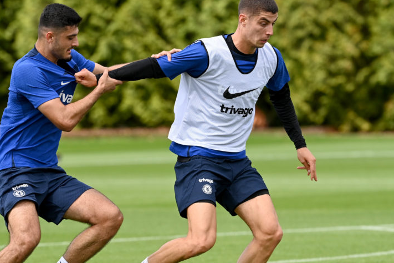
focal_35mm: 576
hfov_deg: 3.6
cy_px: 164
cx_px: 152
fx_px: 6304
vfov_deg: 2.4
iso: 800
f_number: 6.3
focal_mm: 400
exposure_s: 1/2000
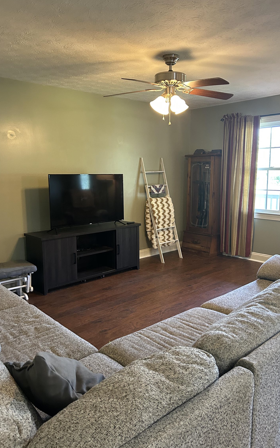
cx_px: 143
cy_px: 222
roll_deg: +0.9
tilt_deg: -4.5
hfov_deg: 44.5
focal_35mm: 28
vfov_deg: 66.5
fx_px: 342
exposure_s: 1/60
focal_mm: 5.7
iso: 400
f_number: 1.5
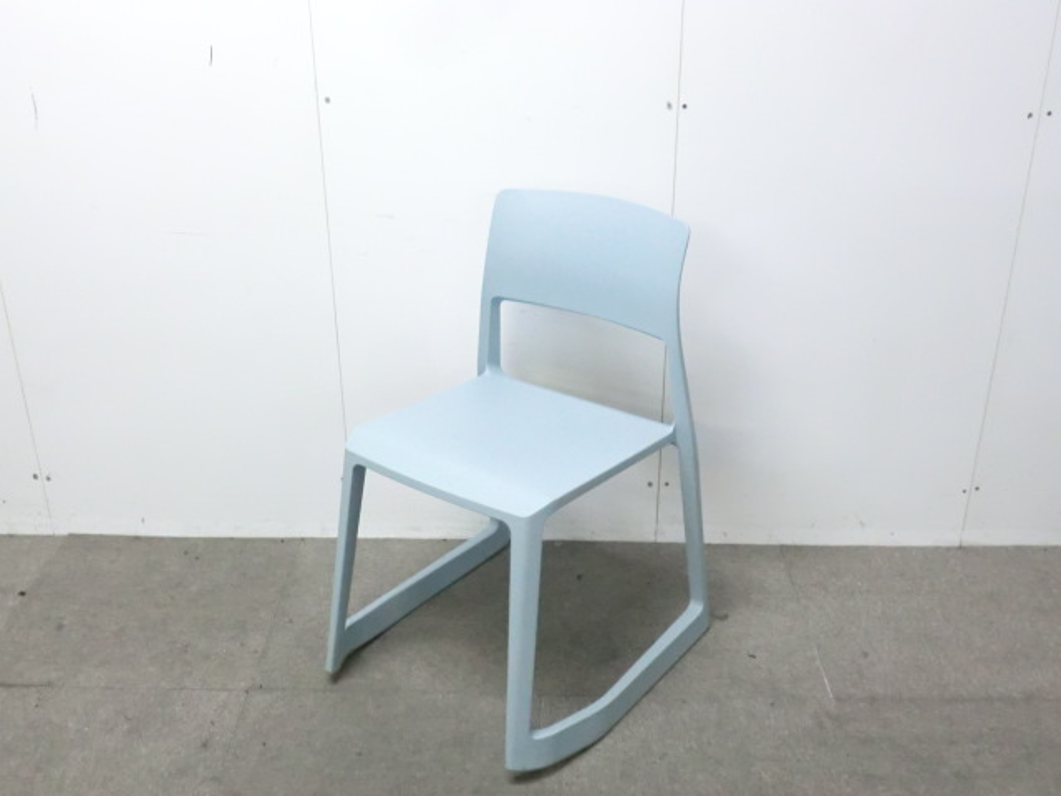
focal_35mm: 38
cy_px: 398
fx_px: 1165
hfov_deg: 49.0
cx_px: 530
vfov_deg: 37.7
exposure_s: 1/40
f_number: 3.9
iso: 800
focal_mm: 6.9
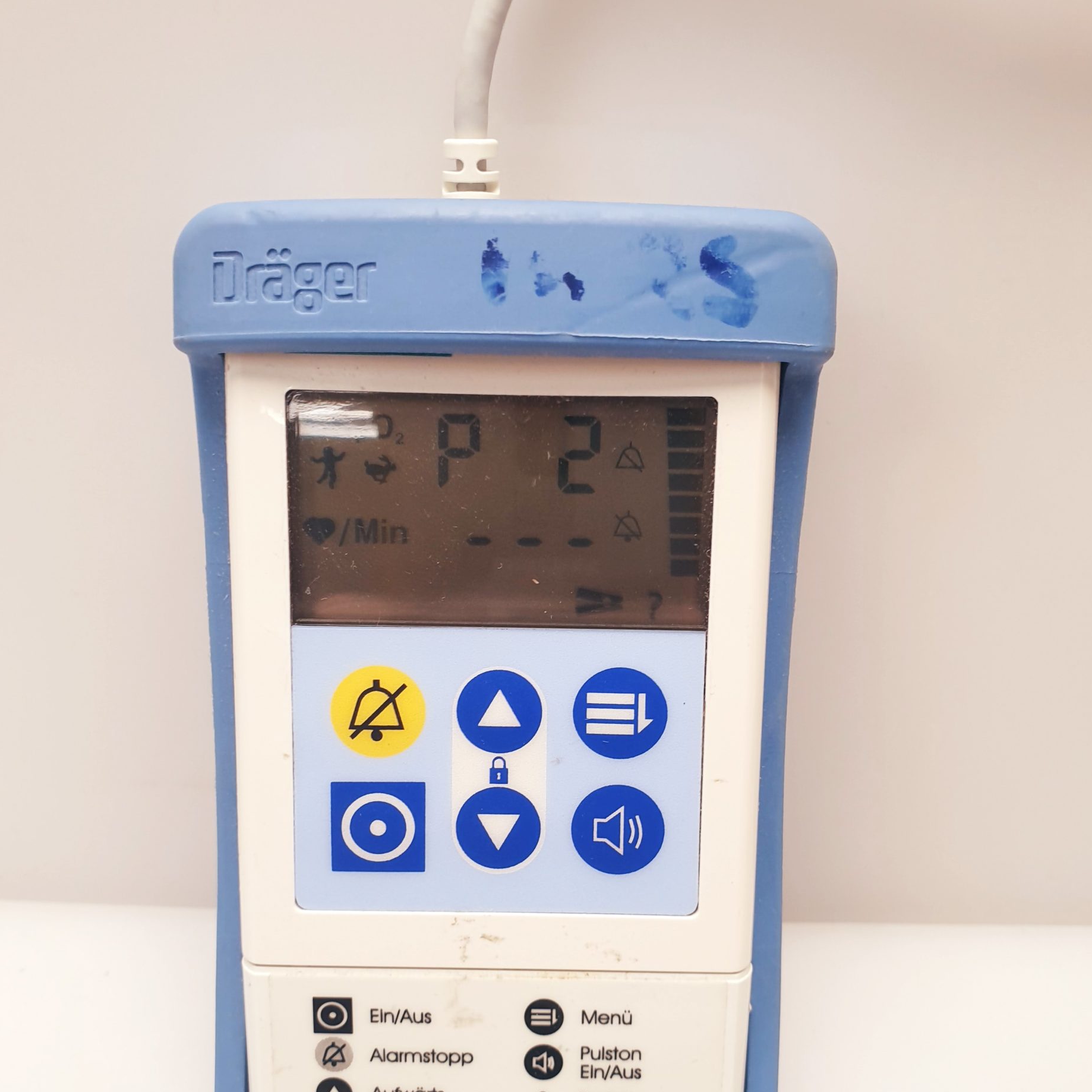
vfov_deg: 50.9
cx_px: 540
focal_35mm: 32
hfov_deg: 51.1
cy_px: 627
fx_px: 1142
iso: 80
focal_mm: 4.3
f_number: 2.4
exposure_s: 1/50
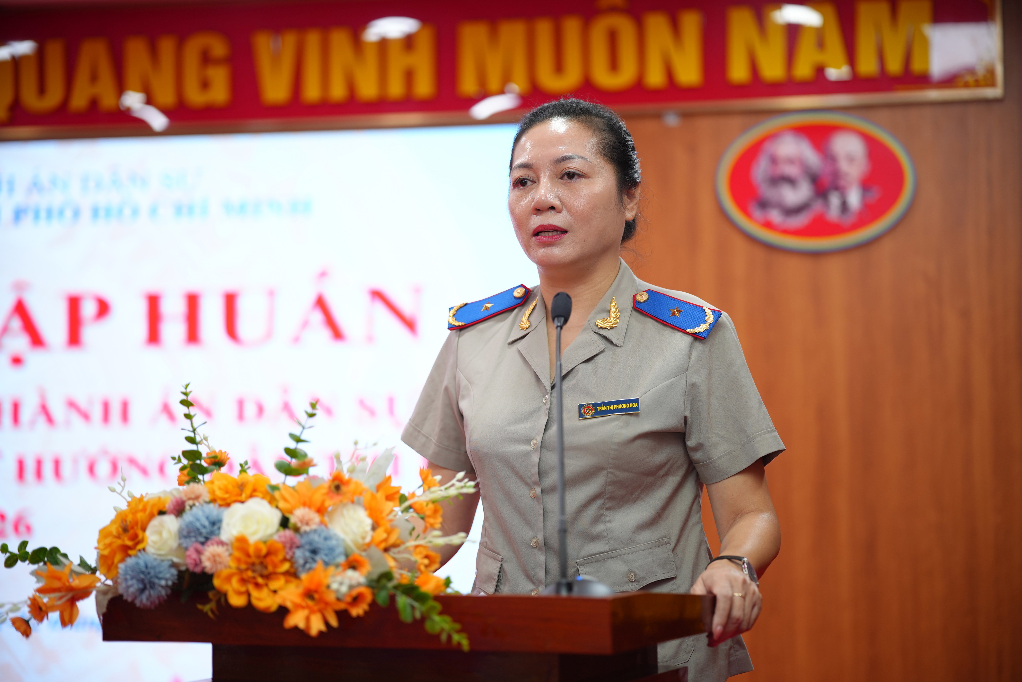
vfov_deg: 16.1
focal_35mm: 85
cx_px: 511
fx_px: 2413
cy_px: 341
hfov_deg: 23.9
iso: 200
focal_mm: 85
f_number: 2
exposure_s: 1/125
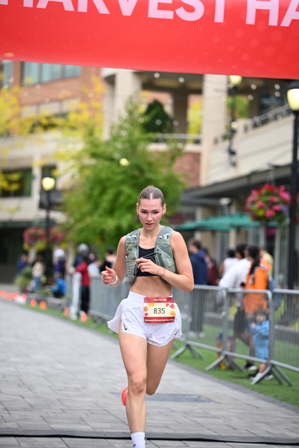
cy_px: 224
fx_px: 1494
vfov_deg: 17.1
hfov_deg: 11.4
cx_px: 150
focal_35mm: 120
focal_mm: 120
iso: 640
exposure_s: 1/2000
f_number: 2.8
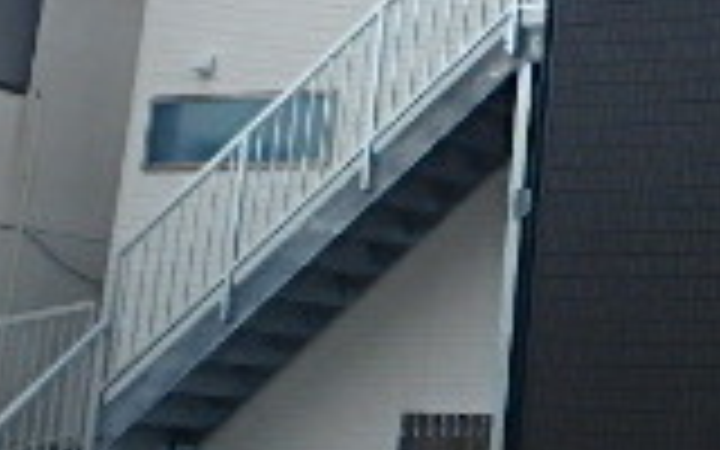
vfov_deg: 14.4
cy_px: -4
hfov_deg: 21.5
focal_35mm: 89
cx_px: 882
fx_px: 1746
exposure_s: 1/500
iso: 125
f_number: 3.5
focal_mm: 3.7
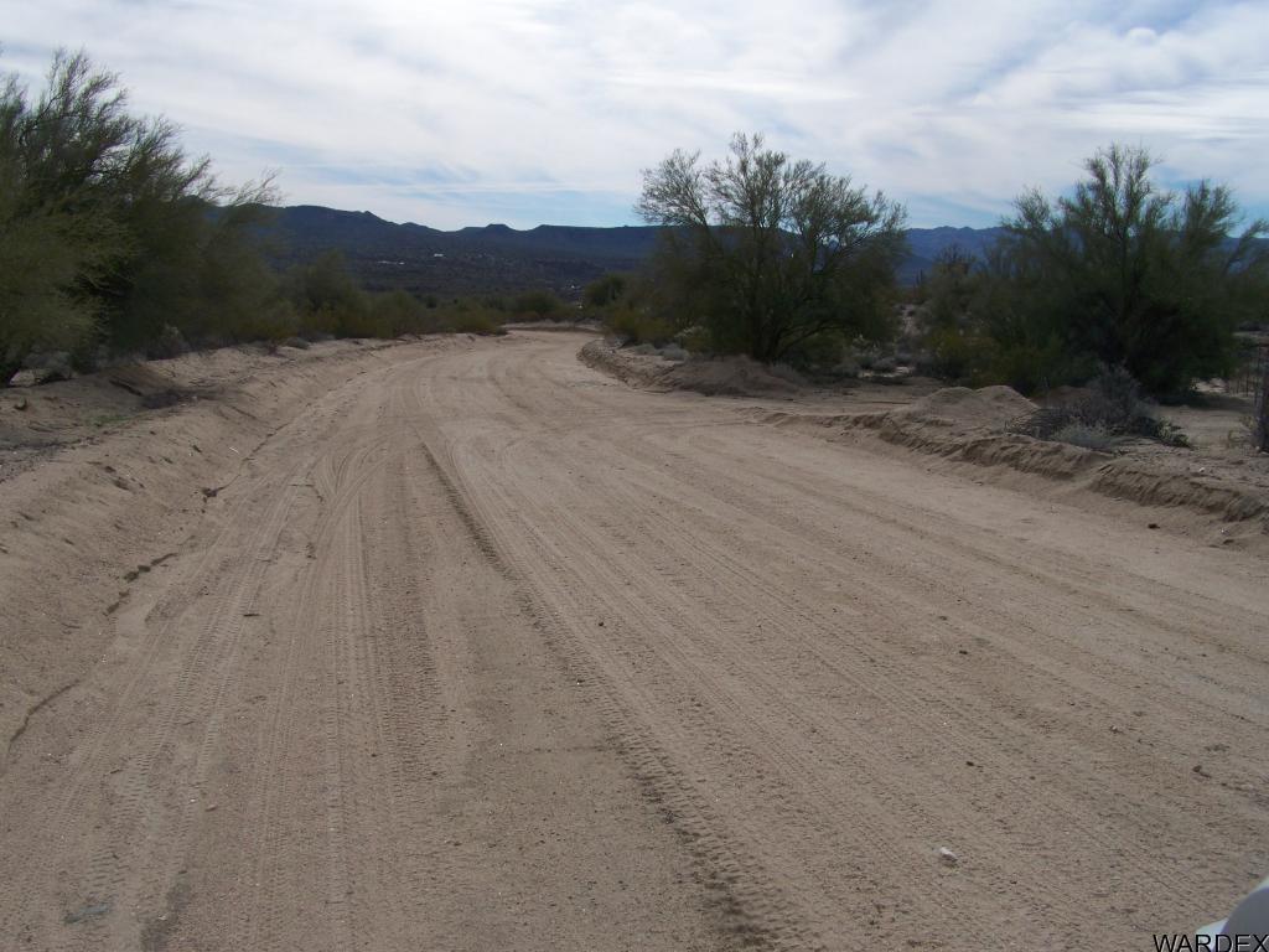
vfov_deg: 37.7
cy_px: 476
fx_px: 1393
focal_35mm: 38
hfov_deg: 49.0
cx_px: 634
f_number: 5.6
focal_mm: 6.3
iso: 64
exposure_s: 1/500
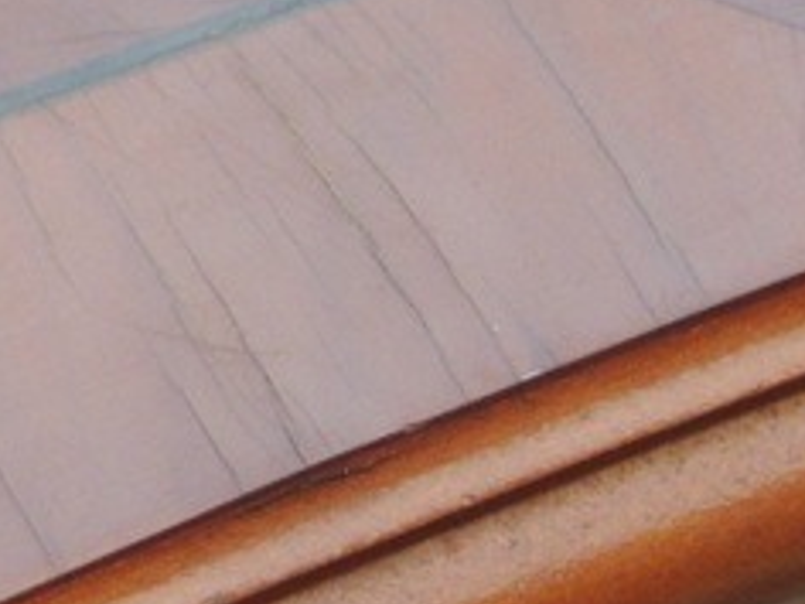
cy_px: 304
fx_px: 7581
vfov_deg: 4.6
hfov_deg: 6.0
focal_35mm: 326
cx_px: -662
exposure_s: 1/400
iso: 280
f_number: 3.9
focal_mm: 13.3
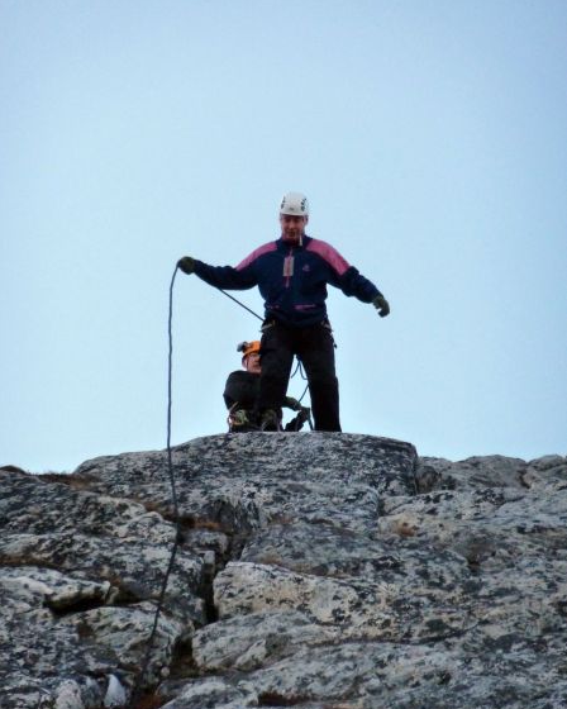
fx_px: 6587
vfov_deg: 6.2
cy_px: 356
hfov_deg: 4.9
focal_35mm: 314
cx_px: 284
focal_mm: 49.2
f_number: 4.9
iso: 500
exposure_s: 1/1000
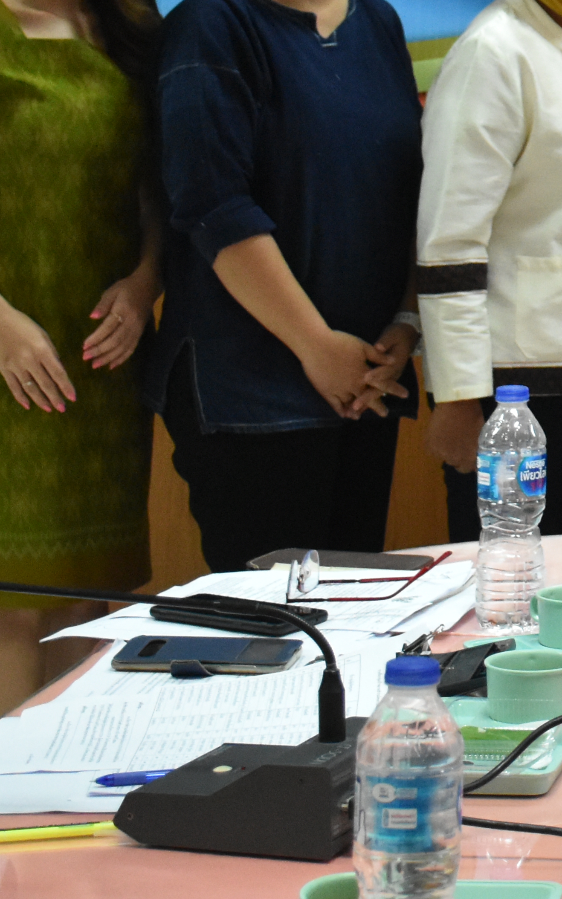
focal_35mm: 117
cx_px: 1051
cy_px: 48
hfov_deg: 10.4
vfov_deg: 17.4
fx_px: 2878
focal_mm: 27
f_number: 4.5
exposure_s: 1/250
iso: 3200
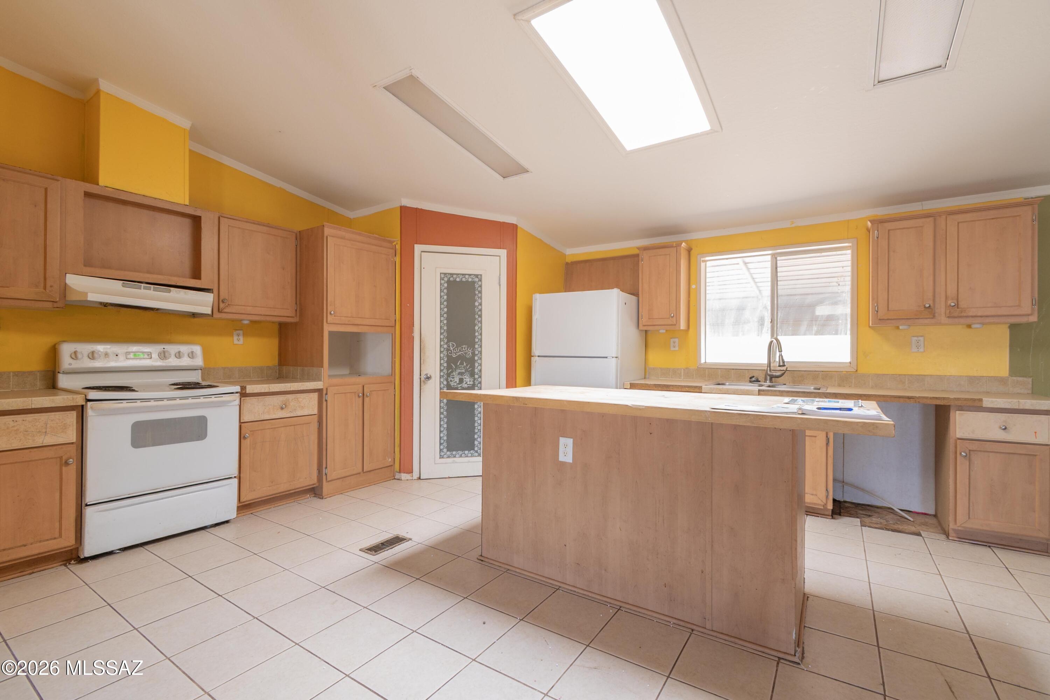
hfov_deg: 100.4
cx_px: 525
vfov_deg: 77.3
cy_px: 350
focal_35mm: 15
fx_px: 437
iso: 250
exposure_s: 1/6
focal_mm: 10
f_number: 8
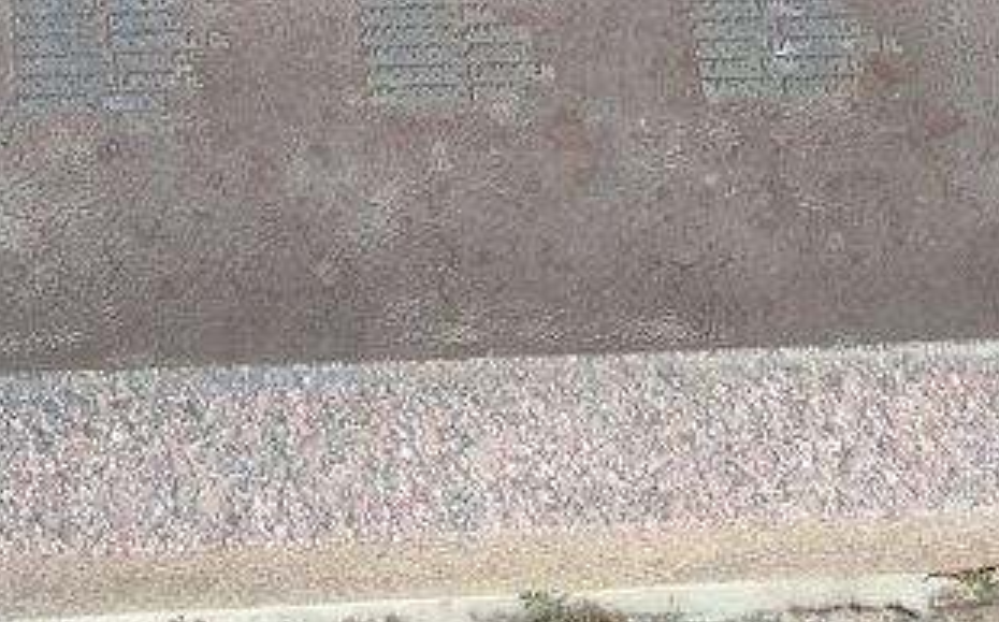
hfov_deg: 30.2
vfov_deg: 18.2
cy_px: -329
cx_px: -3
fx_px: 1713
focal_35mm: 63
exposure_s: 1/120
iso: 441
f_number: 1.8
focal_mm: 5.56
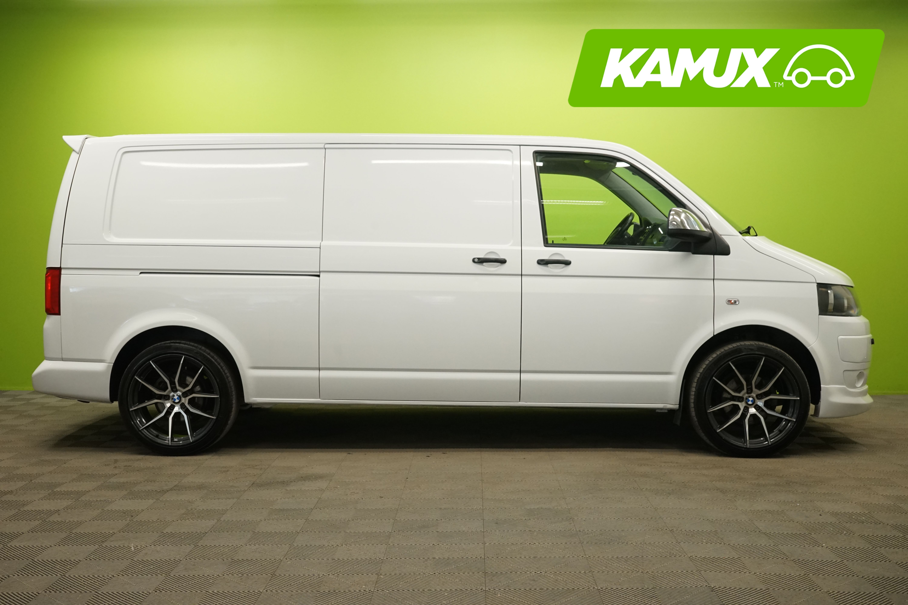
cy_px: 302
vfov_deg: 33.4
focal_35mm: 40
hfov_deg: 48.5
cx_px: 454
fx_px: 1009
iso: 2000
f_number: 9
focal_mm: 40
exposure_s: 1/25
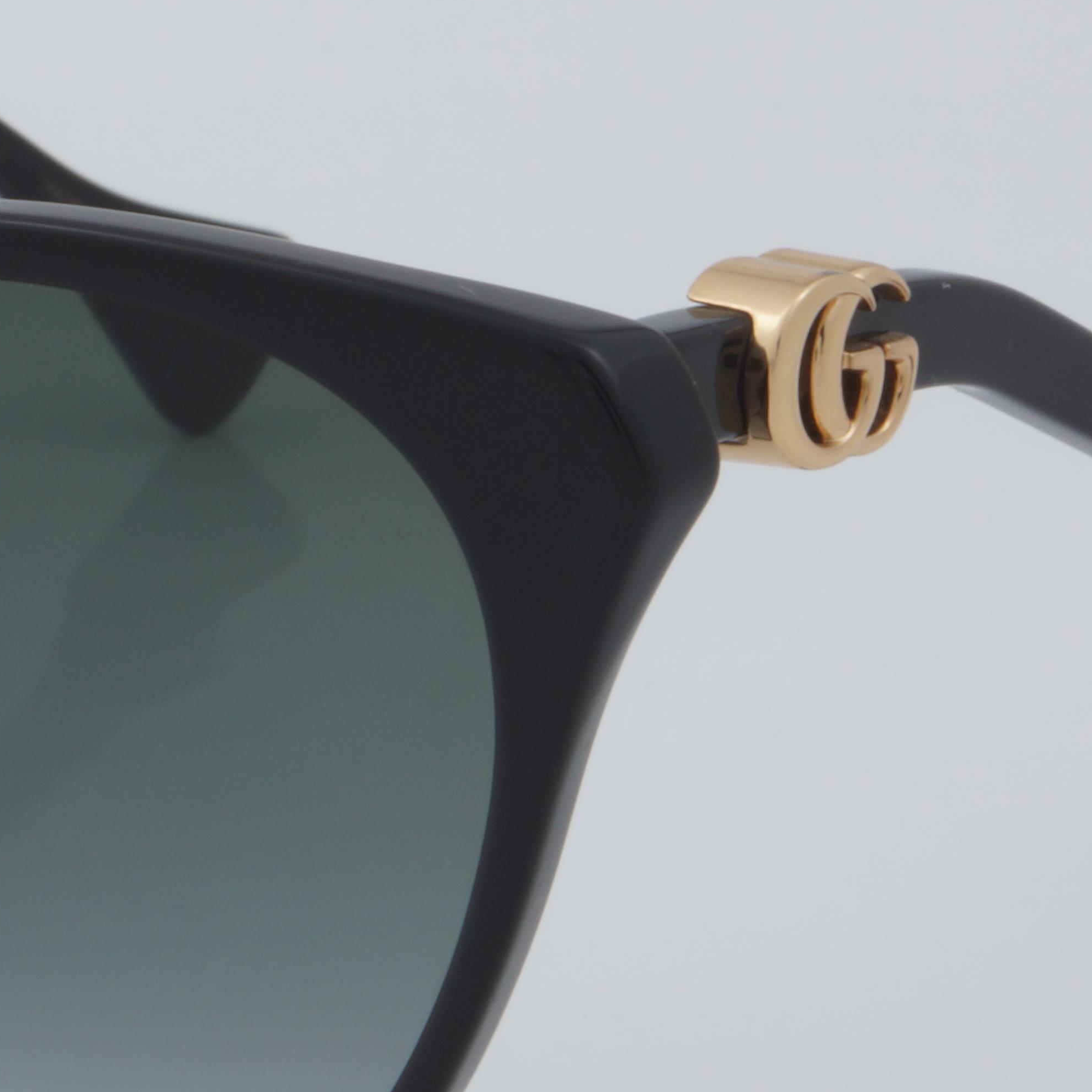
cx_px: 111
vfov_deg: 9.1
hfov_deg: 9.1
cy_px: 593
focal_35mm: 192
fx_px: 6853
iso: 100
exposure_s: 1/4
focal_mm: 50
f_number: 32
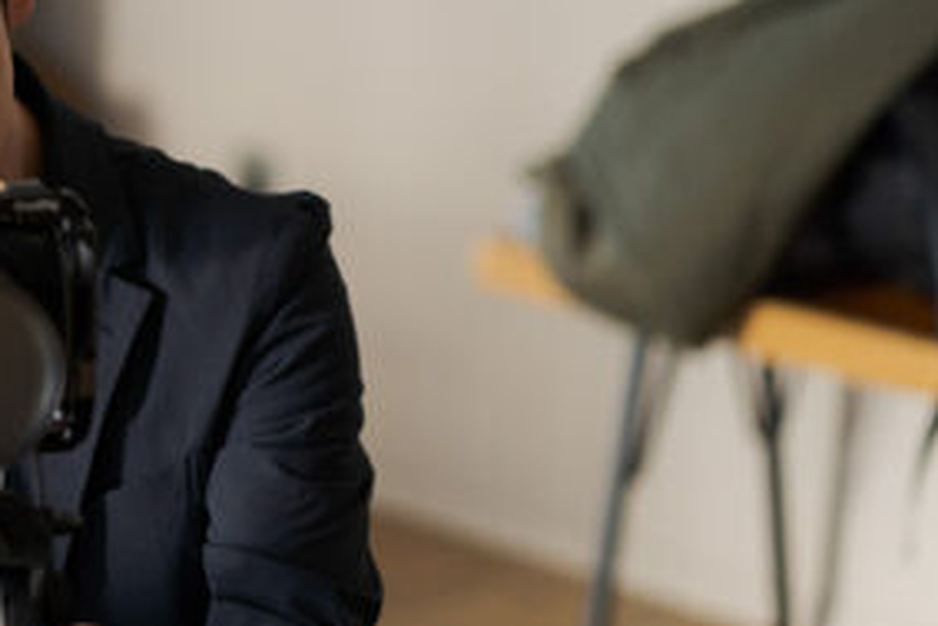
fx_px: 5005
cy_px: 242
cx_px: -40
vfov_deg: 7.2
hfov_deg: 10.6
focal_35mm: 192
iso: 500
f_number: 2.5
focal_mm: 85
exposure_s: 1/100
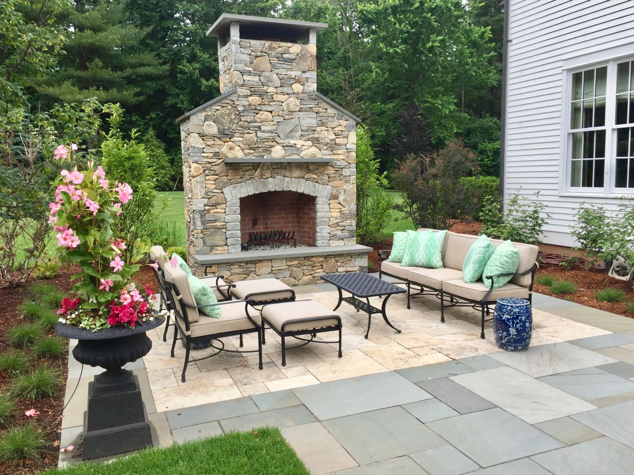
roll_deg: +0.9
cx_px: 317
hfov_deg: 61.7
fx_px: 531
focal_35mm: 29
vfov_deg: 48.2
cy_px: 238
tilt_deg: -5.3
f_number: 2.2
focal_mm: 4.15
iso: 32
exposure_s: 1/842
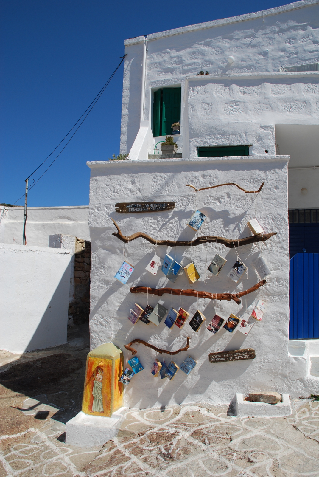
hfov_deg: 48.0
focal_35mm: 27
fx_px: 358
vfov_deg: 67.3
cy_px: 238
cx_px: 160
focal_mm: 18
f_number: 9
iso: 100
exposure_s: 1/320
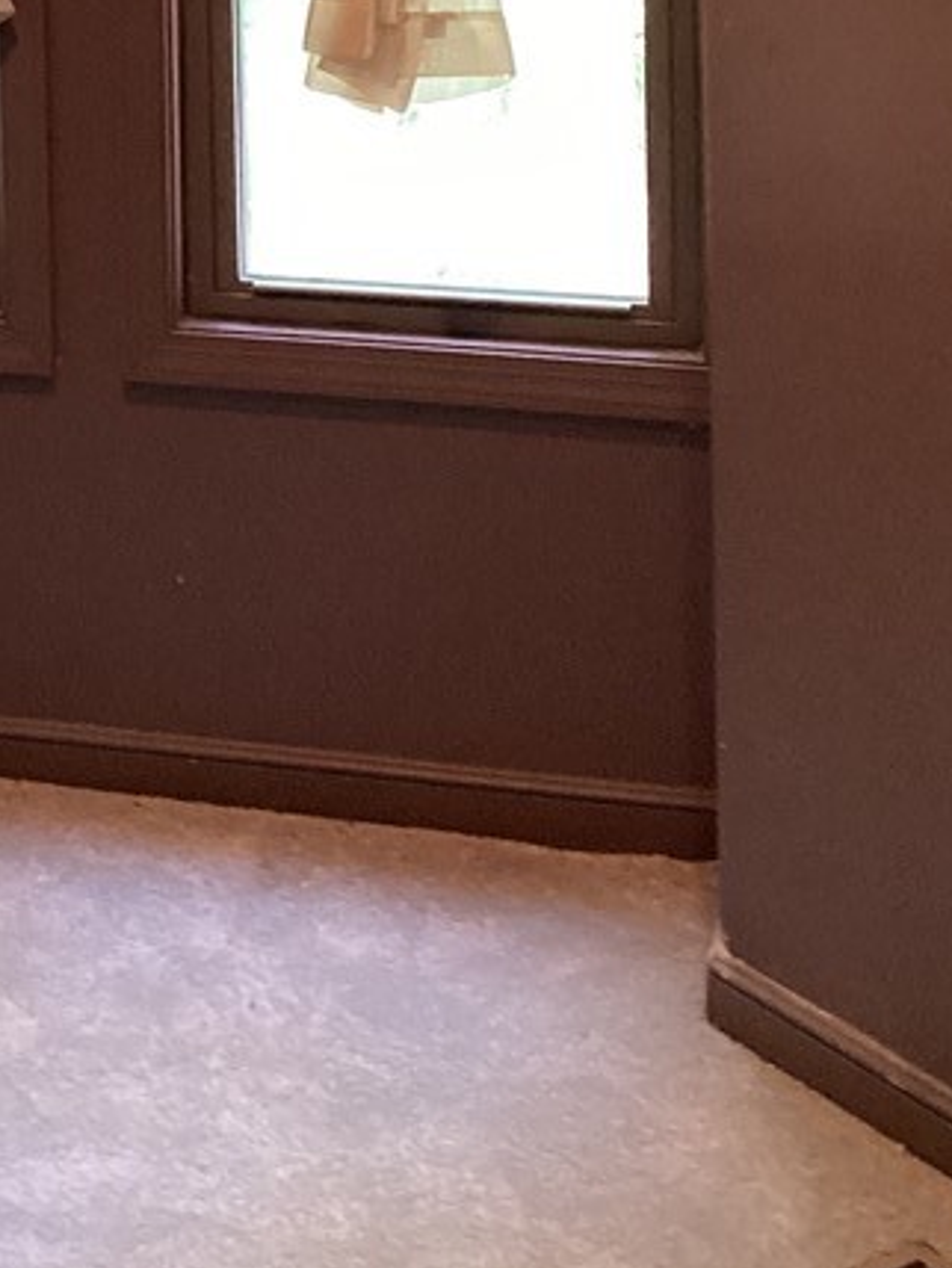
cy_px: -177
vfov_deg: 24.3
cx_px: -9
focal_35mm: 74
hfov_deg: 19.3
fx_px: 2712
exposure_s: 1/50
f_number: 2.4
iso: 200
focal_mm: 3.3
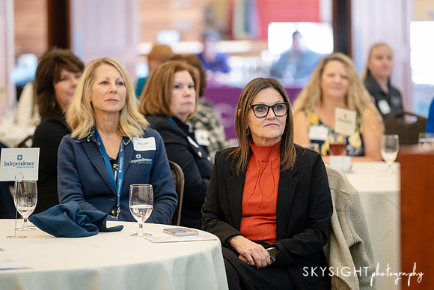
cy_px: 145
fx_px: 1988
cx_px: 217
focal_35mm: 165
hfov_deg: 12.5
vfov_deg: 8.3
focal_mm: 160
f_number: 2.8
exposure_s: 1/320
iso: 3200
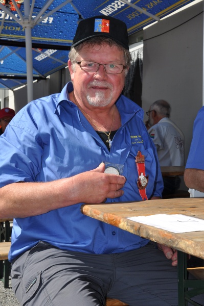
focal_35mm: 57
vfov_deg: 35.1
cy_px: 153
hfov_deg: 23.7
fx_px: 485
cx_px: 102
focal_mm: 38
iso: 200
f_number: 11
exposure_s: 1/200
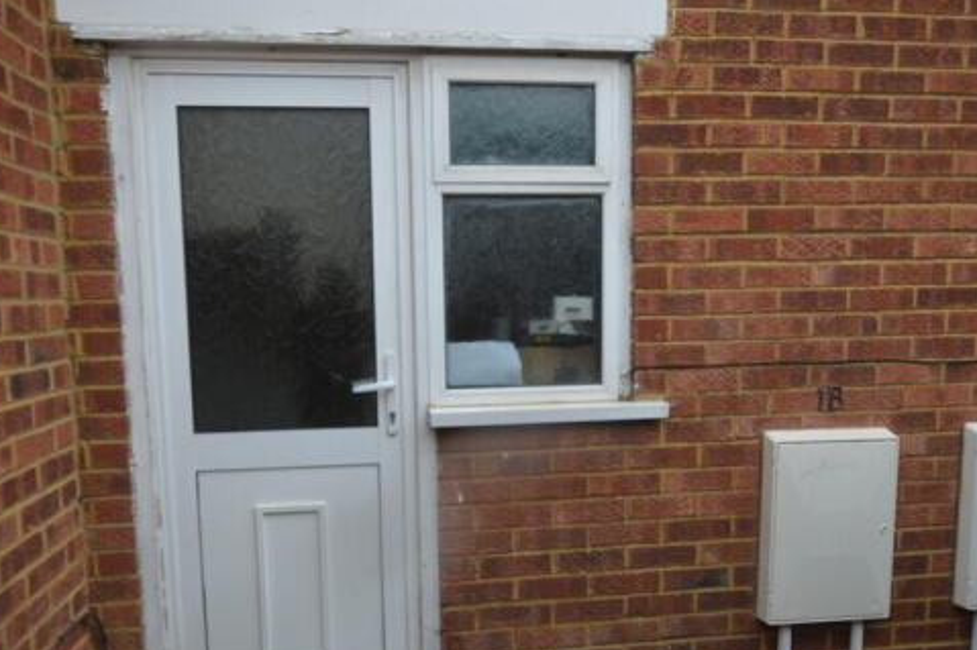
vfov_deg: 48.2
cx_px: 443
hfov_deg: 67.9
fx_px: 724
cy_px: 373
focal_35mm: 27
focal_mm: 13
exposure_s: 1/80
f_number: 4.5
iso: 400
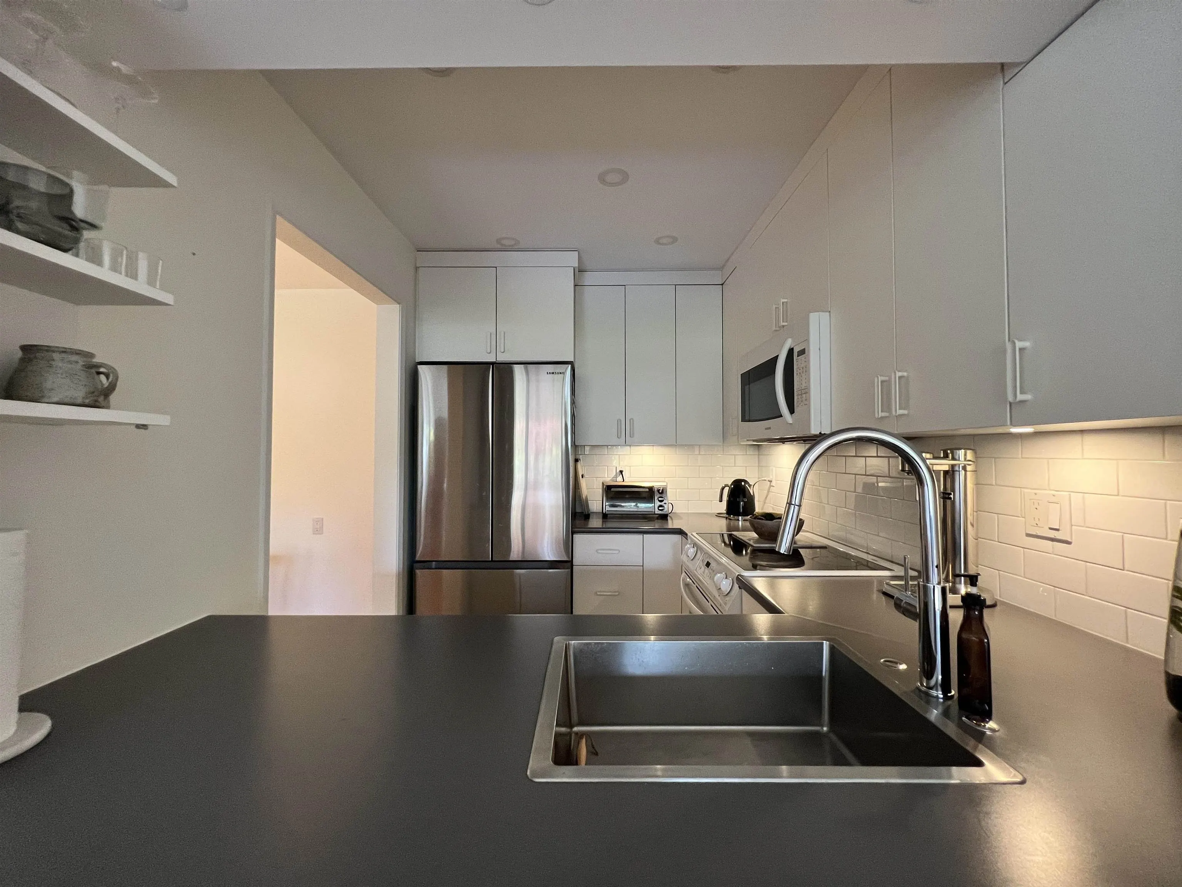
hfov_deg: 106.2
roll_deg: +0.4
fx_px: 444
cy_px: 444
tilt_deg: +1.3
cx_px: 591
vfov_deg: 89.9
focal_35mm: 13
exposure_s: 1/60
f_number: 1.8
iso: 250
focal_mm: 1.57
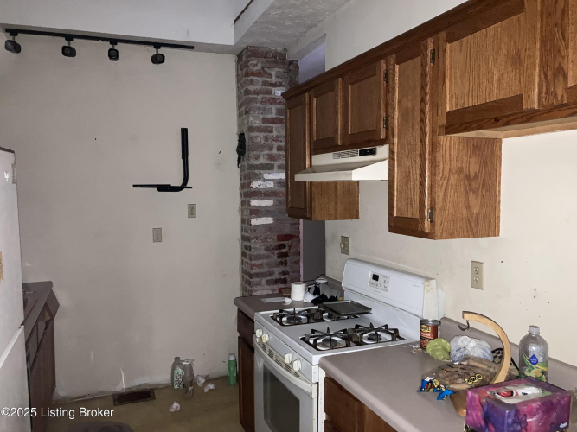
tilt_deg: -2.8
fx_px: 467
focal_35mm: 28
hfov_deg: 63.5
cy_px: 216
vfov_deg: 49.7
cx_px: 288
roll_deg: +0.4
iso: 320
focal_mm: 3.99
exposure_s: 1/4
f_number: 1.8
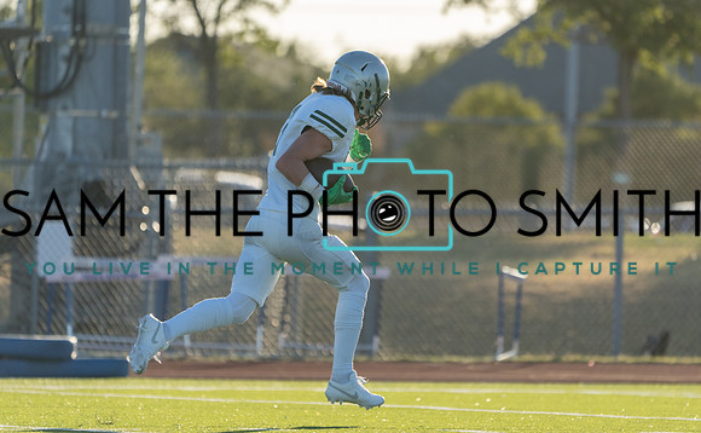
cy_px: 202
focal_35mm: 434
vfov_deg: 3.0
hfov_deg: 4.9
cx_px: 406
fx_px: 8255
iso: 500
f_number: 5.6
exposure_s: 1/1250
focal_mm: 364
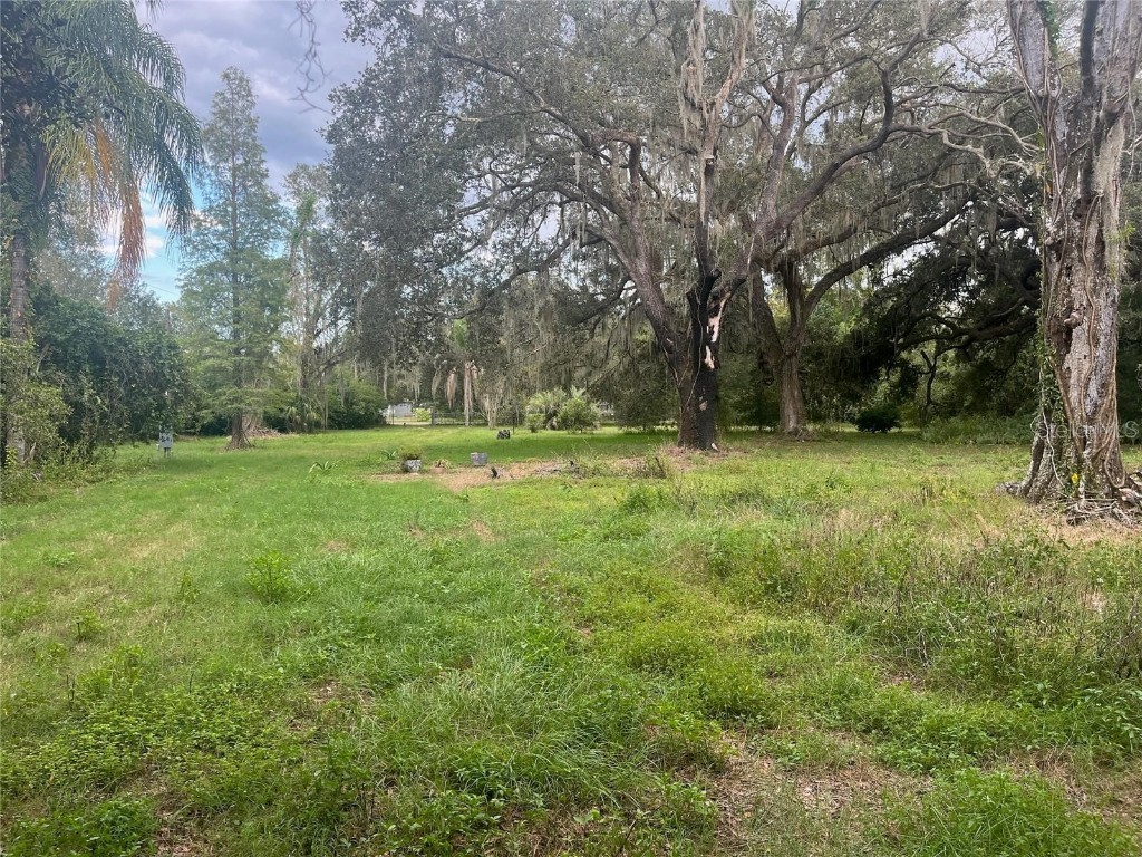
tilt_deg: -0.5
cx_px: 571
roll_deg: +0.7
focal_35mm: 26
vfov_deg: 53.1
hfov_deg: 67.3
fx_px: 858
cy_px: 428
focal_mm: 5.1
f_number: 1.6
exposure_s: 1/154
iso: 64
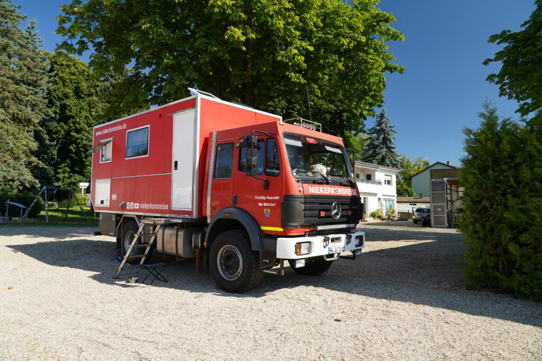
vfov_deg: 53.1
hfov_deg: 73.7
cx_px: 271
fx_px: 361
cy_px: 180
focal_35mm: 24
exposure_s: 1/200
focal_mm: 24
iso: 100
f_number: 4.5
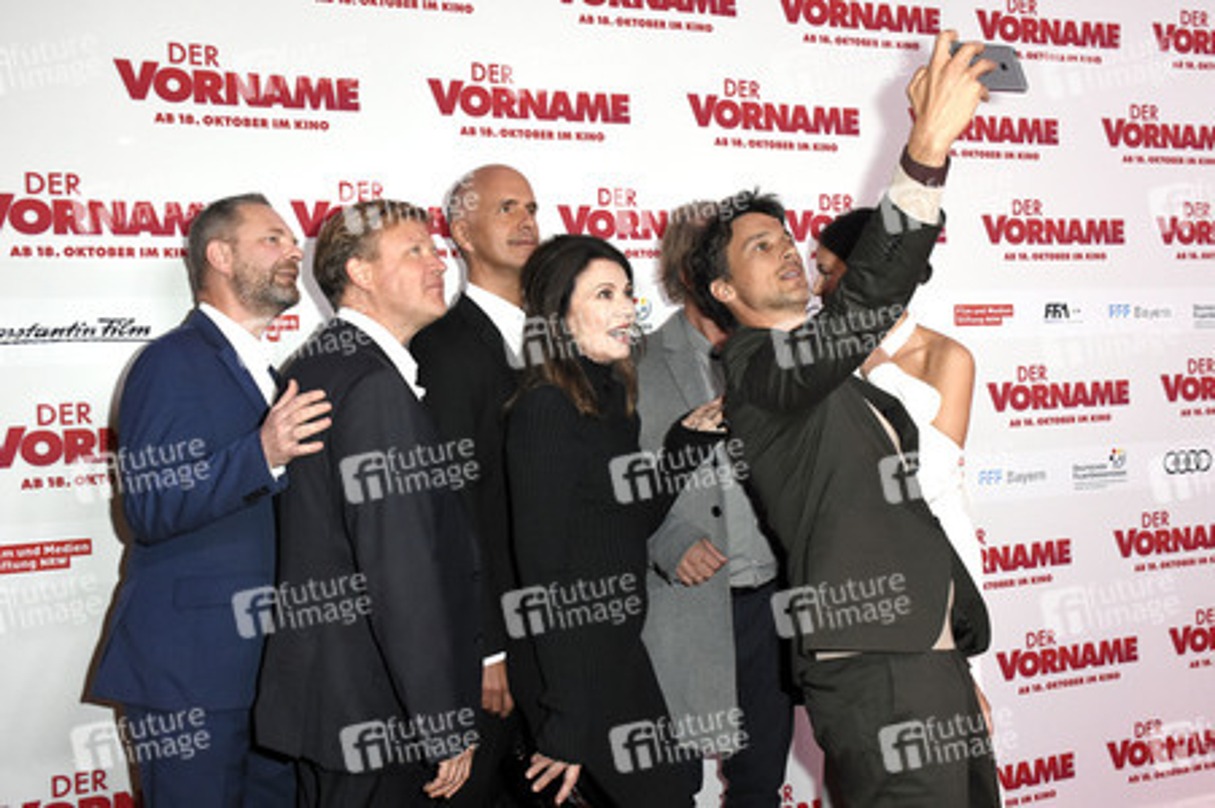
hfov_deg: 49.6
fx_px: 1315
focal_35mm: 39
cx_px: 608
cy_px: 404
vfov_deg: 34.2
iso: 3200
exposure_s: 1/160
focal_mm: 26
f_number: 6.3
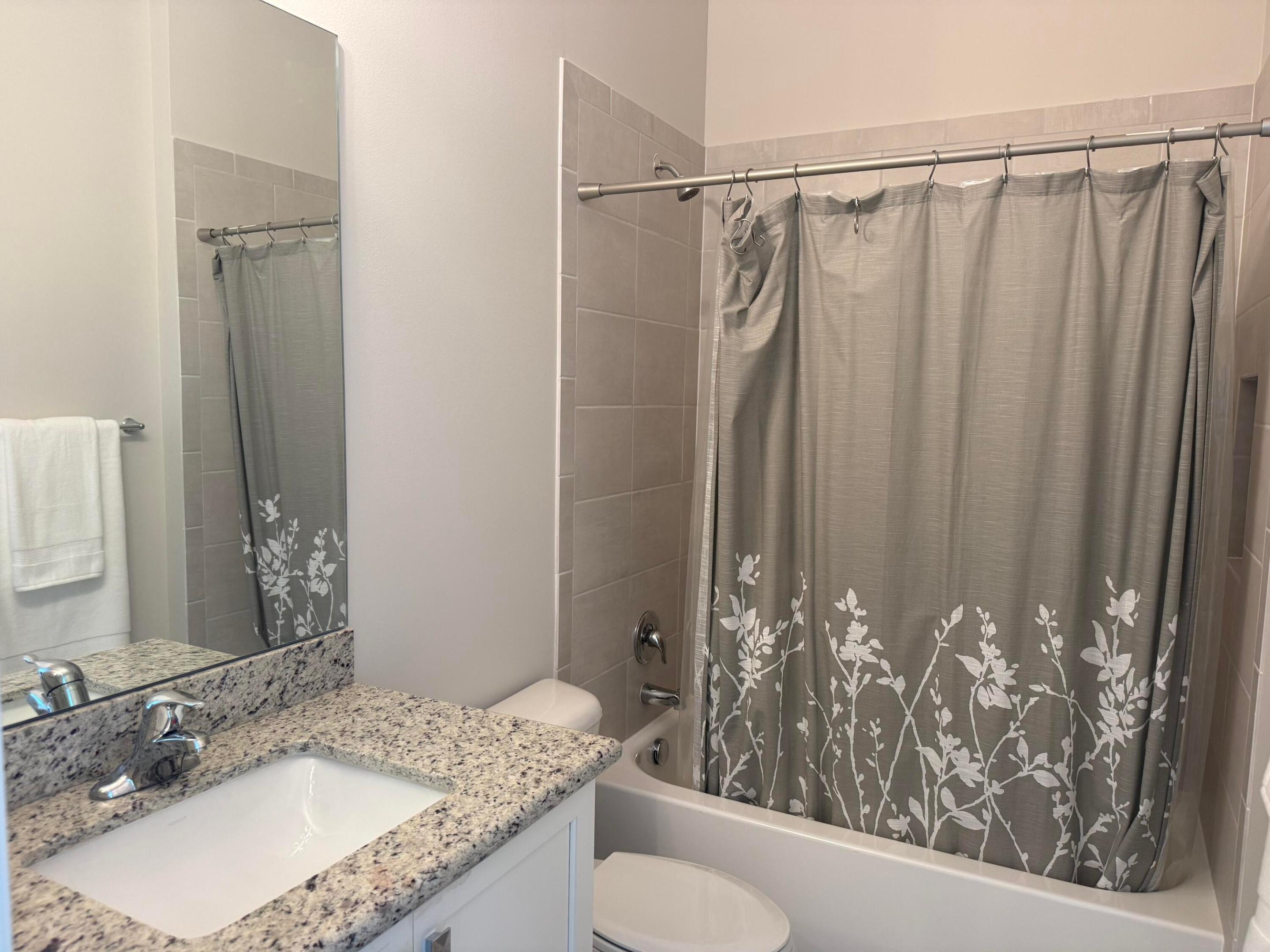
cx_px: 635
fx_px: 881
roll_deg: -0.4
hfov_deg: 71.6
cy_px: 476
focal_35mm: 24
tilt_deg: -4.9
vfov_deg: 56.8
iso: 160
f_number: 1.78
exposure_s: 1/120
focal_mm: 6.76
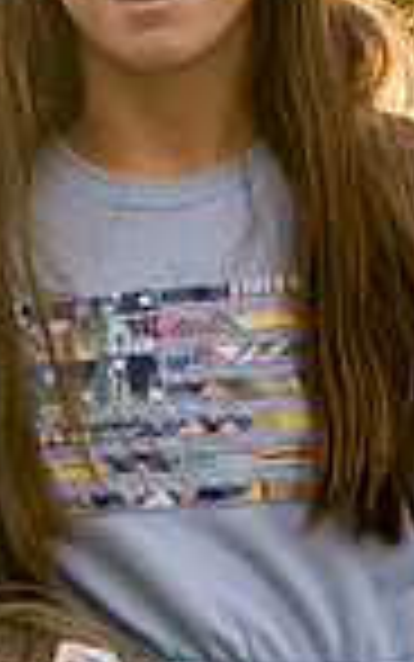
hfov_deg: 4.2
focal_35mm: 309
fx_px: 5573
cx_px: -459
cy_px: 516
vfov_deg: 6.8
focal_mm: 77
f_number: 5.6
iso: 640
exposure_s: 1/250
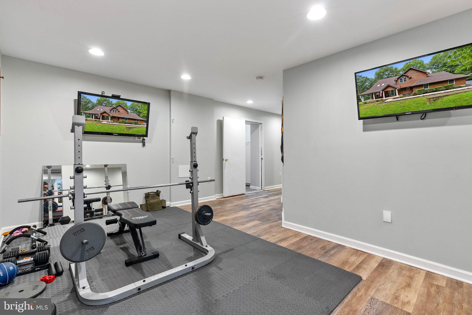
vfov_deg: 73.8
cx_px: 236
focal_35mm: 16
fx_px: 210
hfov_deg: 96.7
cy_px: 158
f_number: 8
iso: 640
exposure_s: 1/1.25
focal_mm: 16
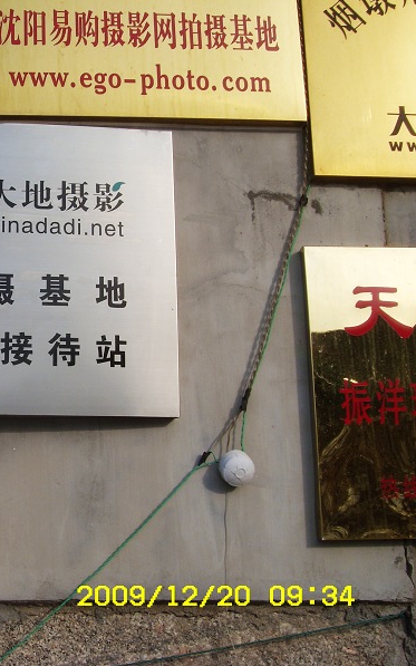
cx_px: 21
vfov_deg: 45.3
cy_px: 332
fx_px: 798
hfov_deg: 27.8
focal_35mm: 44
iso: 50
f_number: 6.3
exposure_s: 1/323
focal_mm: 6.3
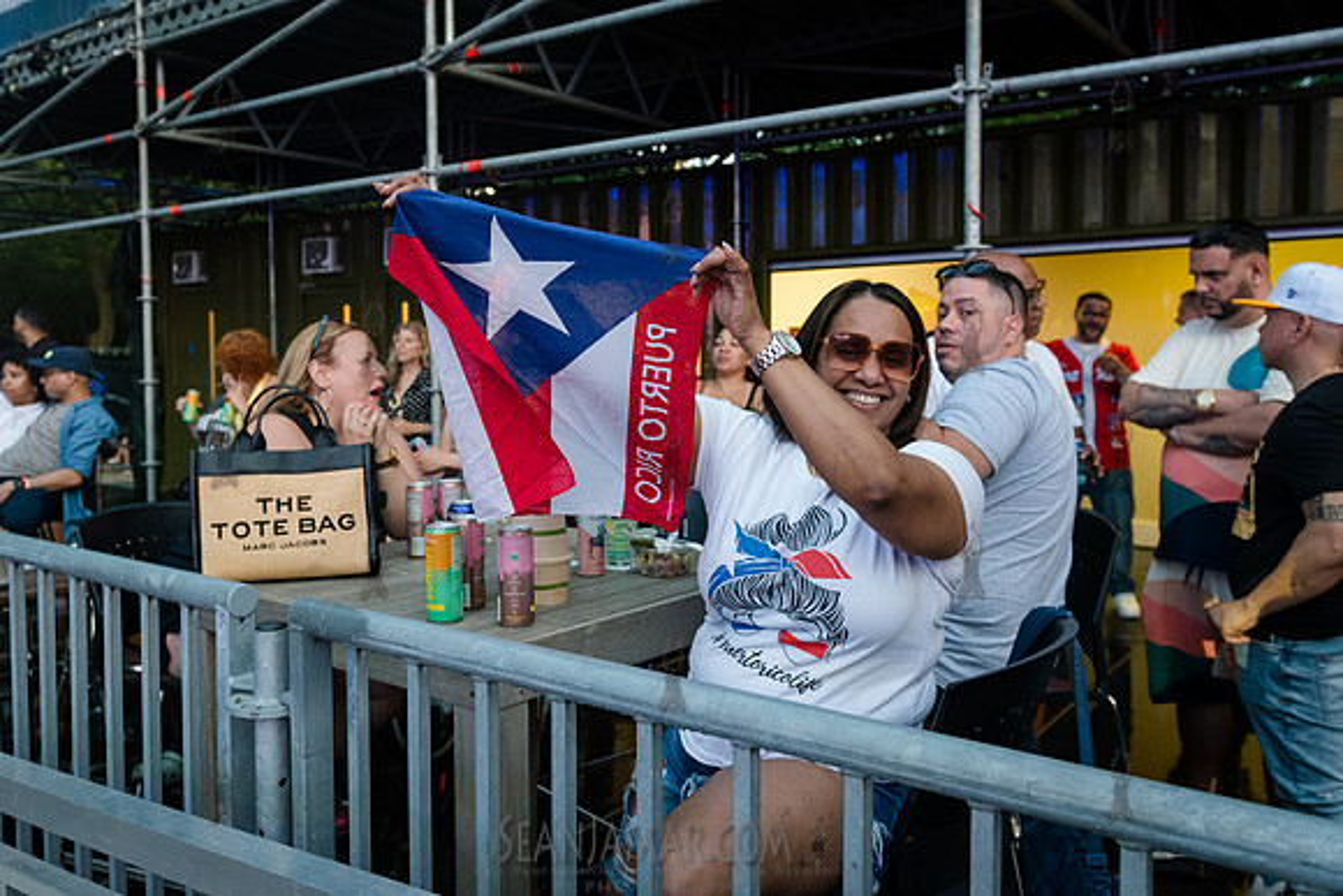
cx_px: 659
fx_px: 1095
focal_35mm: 29
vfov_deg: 44.4
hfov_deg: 63.0
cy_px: 401
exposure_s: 1/200
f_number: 3.5
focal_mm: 24
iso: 3200
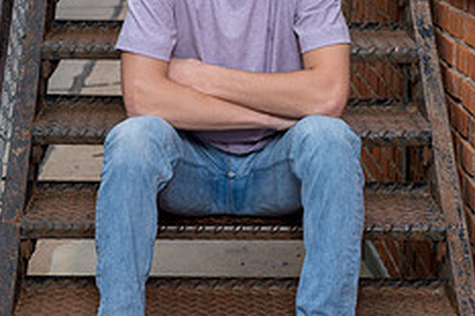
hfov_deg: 17.7
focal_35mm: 116
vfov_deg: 11.8
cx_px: 241
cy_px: 137
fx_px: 1529
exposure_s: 1/160
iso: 100
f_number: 6.3
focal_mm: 60
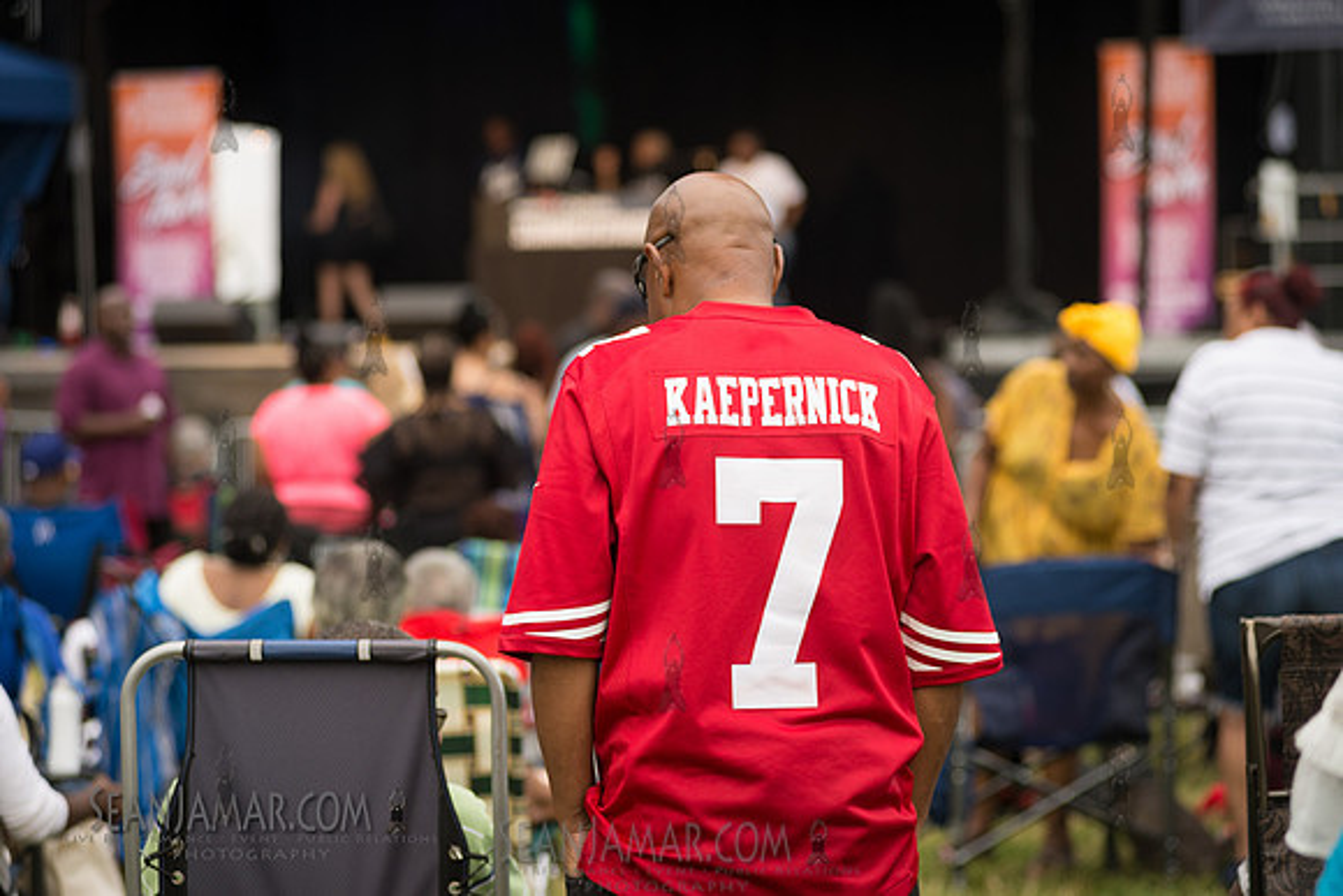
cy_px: 448
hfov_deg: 17.1
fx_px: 4478
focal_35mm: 120
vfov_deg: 11.4
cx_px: 672
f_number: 4
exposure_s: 1/500
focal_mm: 120
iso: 640
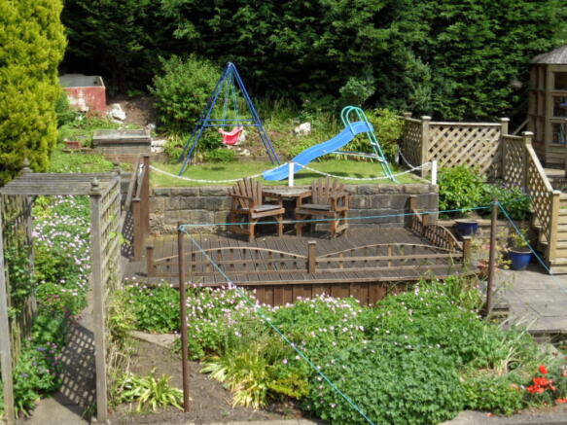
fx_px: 819
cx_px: 284
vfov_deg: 29.1
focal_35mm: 50
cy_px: 212
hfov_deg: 38.2
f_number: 3.8
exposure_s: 1/500
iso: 80
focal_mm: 8.2
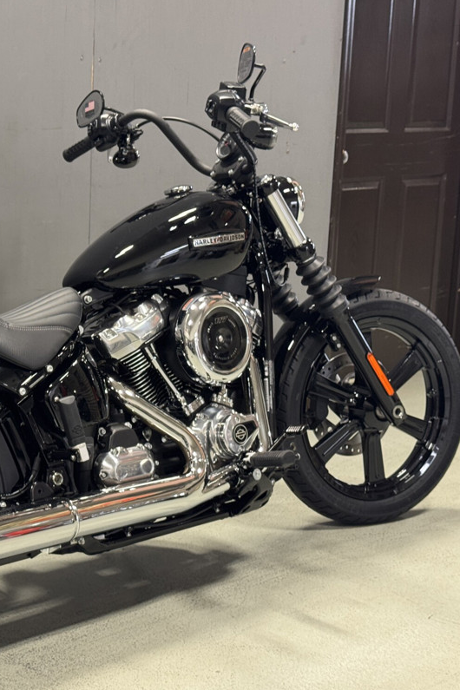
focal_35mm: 67
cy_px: 345
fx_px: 1284
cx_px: 41
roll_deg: -0.8
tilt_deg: -11.7
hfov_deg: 19.9
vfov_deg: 30.1
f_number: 1.78
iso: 200
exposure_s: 1/40
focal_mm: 6.76
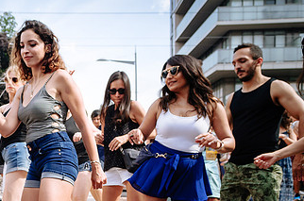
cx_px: 57
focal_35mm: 46
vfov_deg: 28.4
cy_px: 165
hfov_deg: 40.9
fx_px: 387
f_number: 4
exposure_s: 1/1000
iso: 100
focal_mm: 17
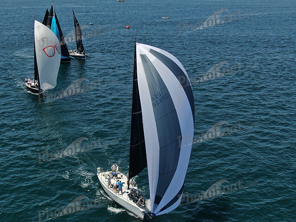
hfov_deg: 39.7
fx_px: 410
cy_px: 111
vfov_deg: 30.3
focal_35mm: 48
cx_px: 148
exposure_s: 1/1000
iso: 100
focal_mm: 8.6
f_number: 3.8
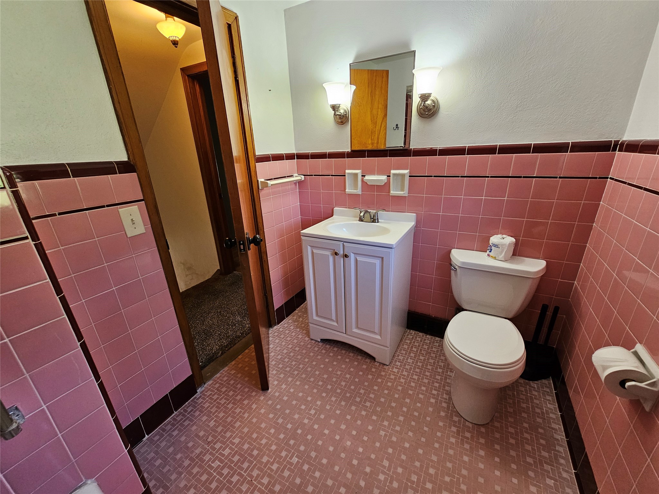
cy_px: 247
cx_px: 330
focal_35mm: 13
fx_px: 247
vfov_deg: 89.9
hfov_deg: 106.2
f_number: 2.2
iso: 160
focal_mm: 2.2
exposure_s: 1/60
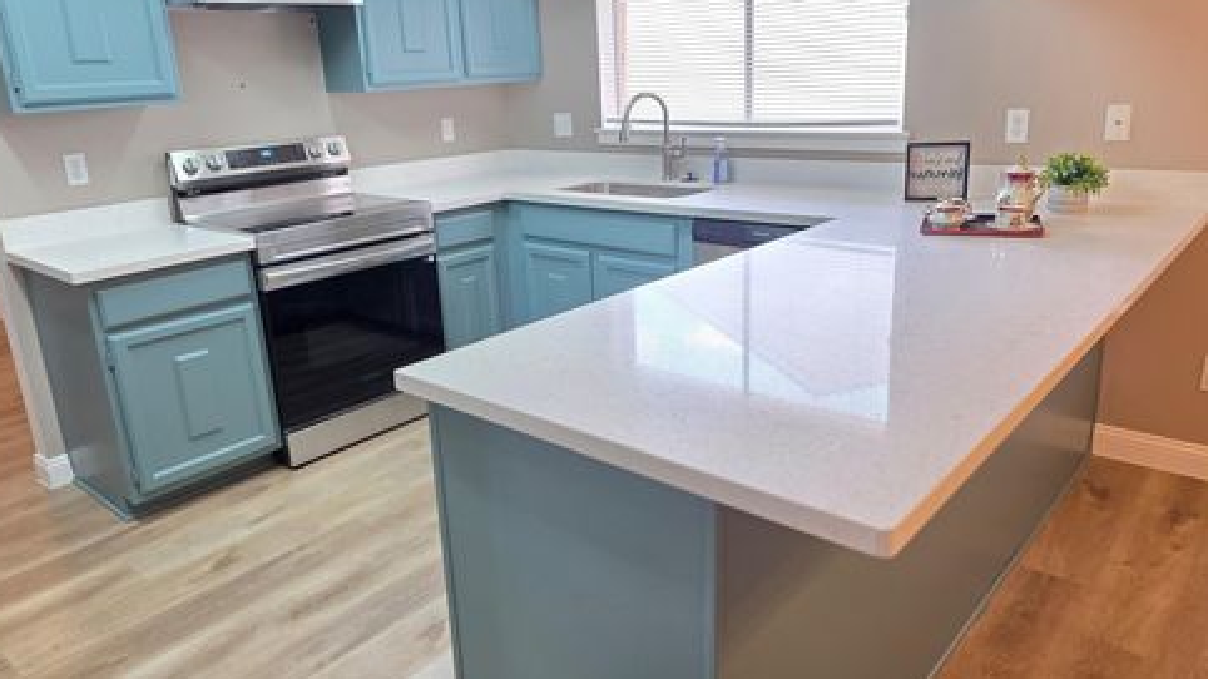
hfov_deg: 71.9
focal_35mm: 26
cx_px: 594
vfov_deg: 44.4
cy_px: 322
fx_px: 833
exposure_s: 1/120
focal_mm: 6.3
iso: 320
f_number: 1.7
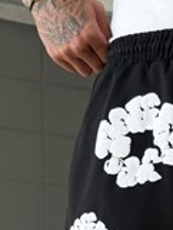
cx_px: 192
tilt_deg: -2.4
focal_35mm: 119
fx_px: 792
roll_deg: -1.0
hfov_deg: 12.3
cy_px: 329
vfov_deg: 15.4
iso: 64
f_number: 1.78
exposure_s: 1/286
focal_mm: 6.76
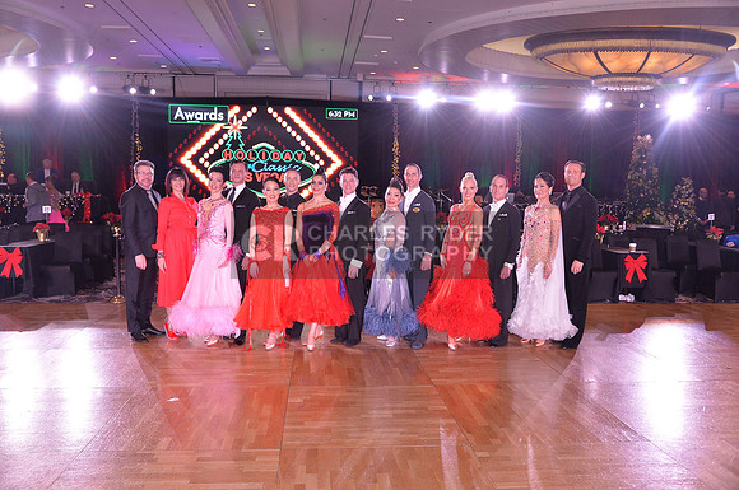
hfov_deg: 62.0
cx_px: 370
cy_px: 245
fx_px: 615
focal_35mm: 30
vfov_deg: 43.5
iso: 2000
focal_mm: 30
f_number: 5
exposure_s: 1/250
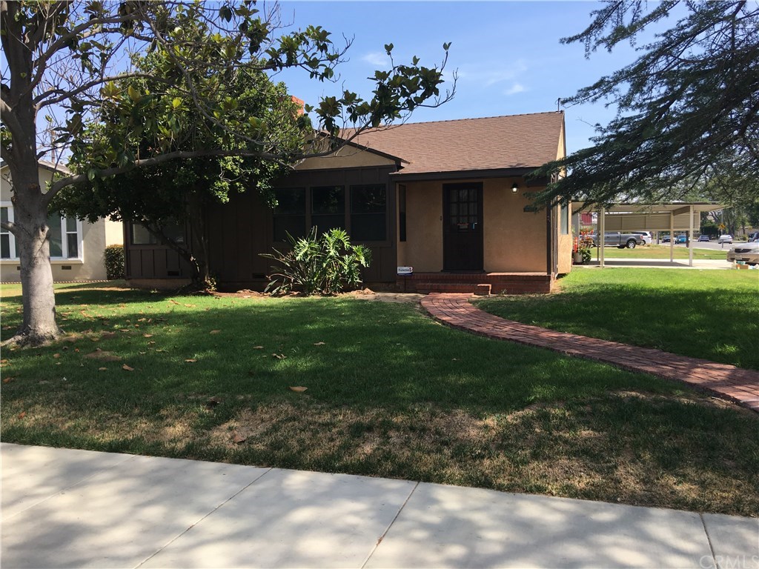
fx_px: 636
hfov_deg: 61.7
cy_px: 284
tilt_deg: -2.7
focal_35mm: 29
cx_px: 380
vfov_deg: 48.2
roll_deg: +0.0
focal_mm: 4.15
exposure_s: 1/620
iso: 25
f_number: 2.2
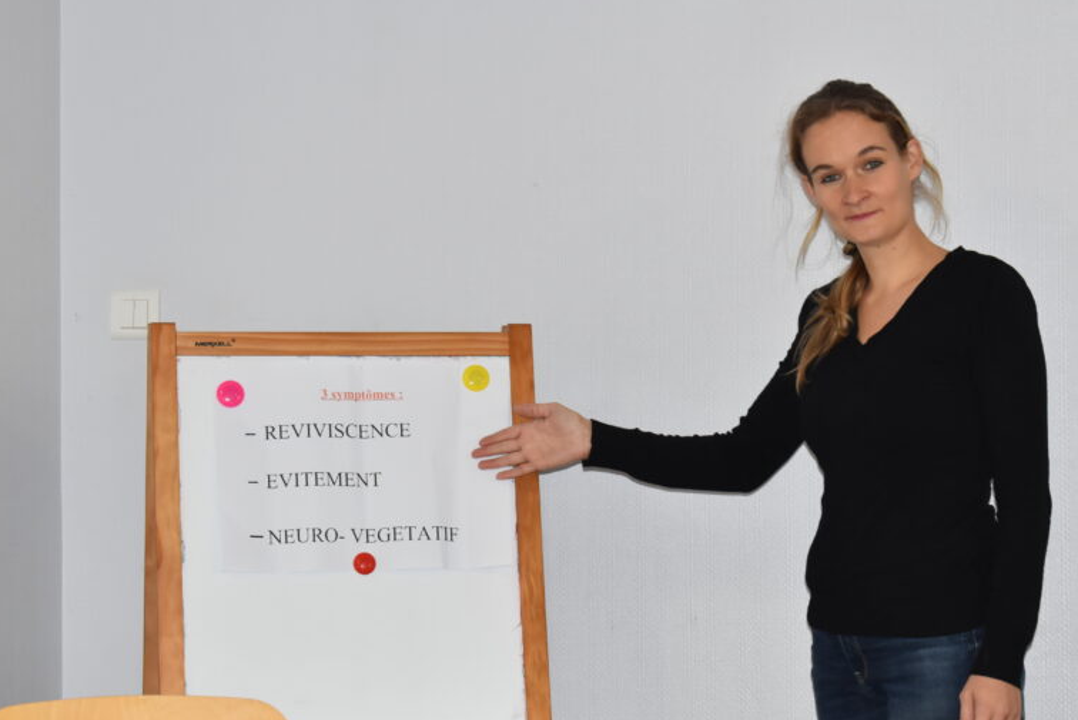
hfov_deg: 18.3
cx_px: 647
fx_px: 3346
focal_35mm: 112
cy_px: 389
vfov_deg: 12.3
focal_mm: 55
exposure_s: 1/60
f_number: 5.6
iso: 800
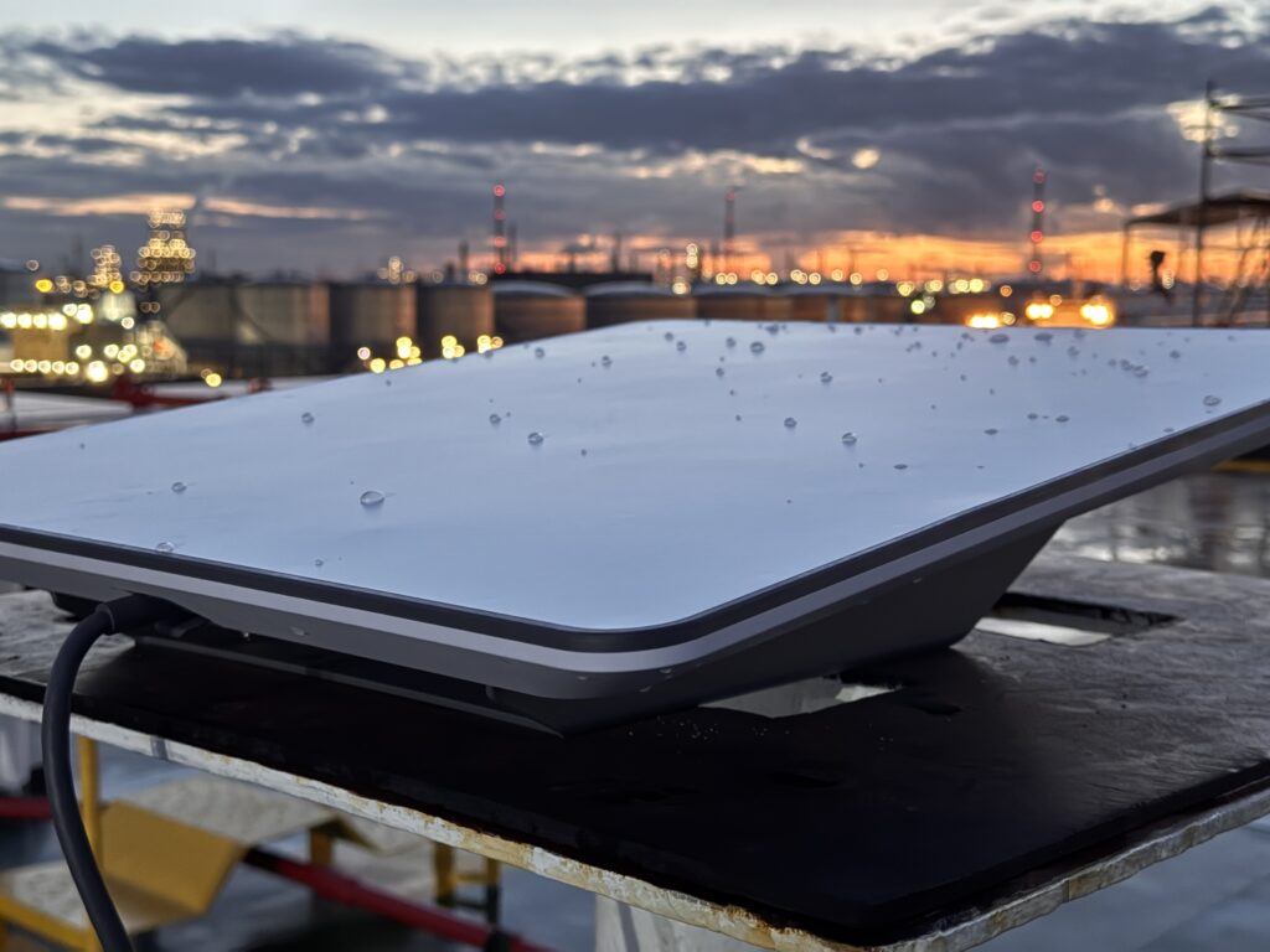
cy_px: 476
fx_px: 1761
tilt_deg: -5.9
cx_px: 635
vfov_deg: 30.3
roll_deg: -0.5
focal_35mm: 48
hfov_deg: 39.7
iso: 400
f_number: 1.78
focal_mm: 6.76
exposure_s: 1/40
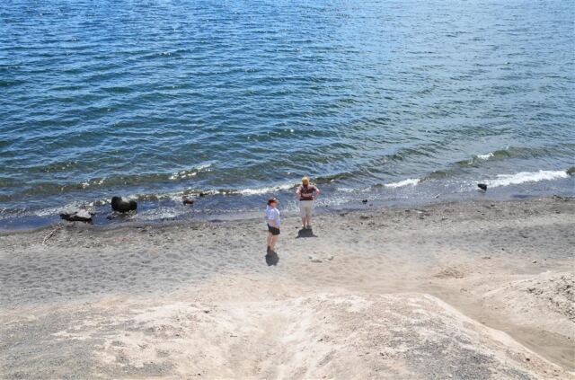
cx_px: 288
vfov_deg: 43.4
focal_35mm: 30
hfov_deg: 62.1
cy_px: 190
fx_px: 478
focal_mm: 20
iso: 100
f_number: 11
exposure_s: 1/160
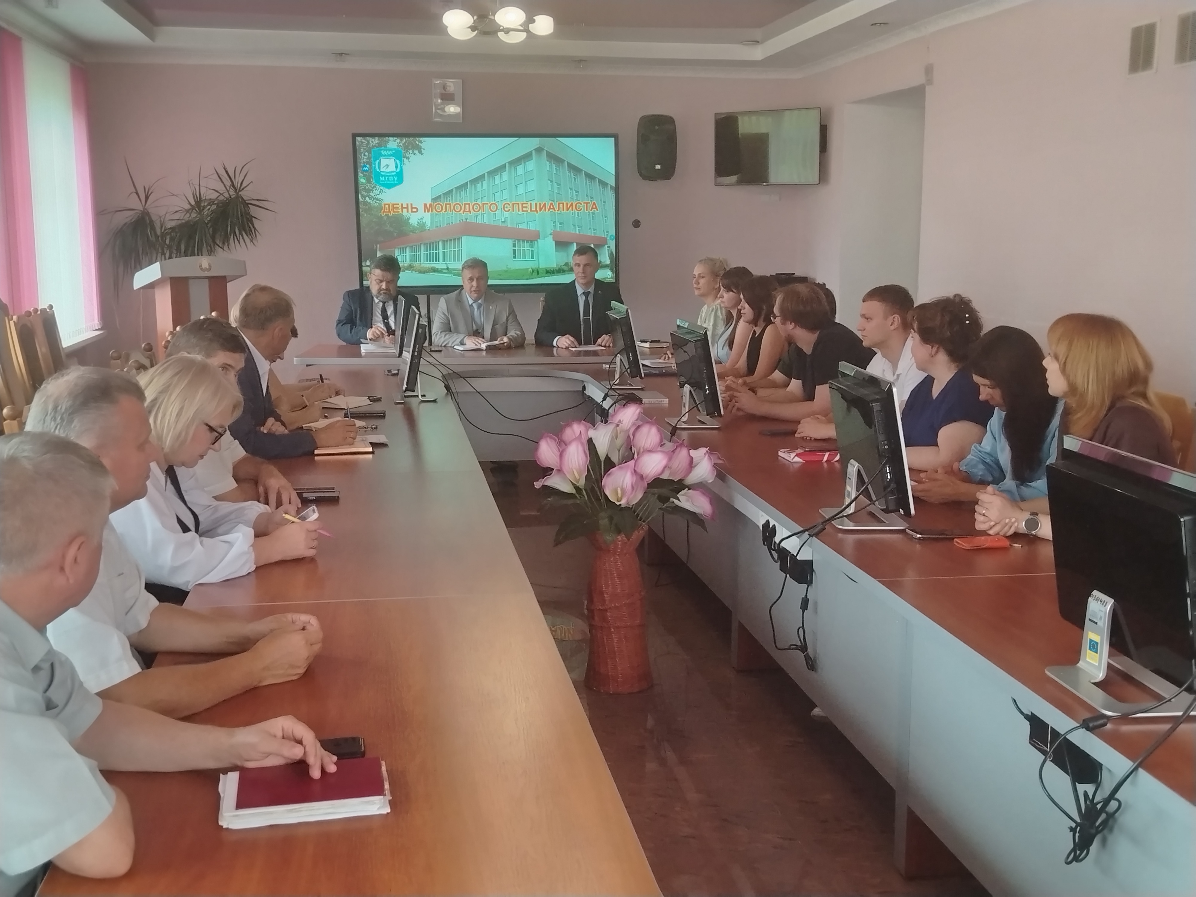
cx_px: 598
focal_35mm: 39
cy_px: 448
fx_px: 1347
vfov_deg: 36.8
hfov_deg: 47.9
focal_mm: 5.25
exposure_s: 1/60
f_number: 1.75
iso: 456
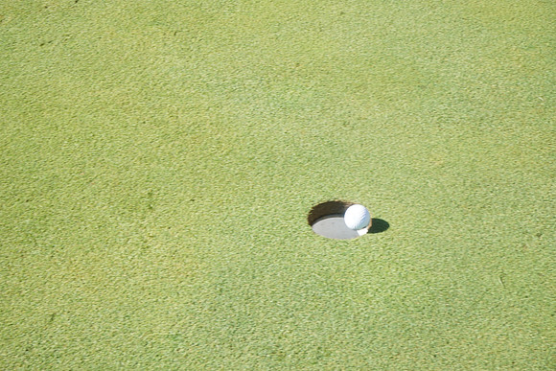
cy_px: 186
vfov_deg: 19.5
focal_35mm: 70
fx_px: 1081
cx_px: 278
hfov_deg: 28.8
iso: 800
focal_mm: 70
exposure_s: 1/200
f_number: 18
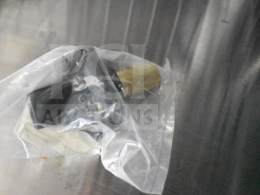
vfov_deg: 42.9
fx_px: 248
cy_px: 87
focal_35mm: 33
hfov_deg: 54.7
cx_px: 97
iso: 20000
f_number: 3.5
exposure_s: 1/30
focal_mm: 18
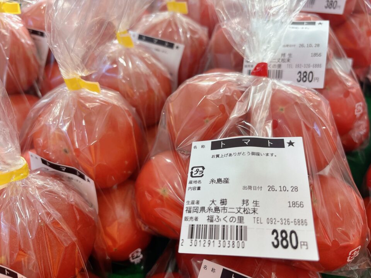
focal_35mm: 26
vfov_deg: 53.1
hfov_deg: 67.3
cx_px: 186
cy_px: 139
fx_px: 279
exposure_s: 1/120
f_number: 1.6
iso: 80
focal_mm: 5.96
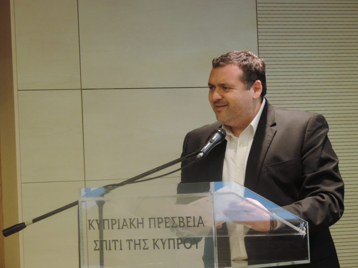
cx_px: 179
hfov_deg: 10.7
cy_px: 134
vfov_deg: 8.0
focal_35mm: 185
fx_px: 1913
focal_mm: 33
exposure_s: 1/25
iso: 800
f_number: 4.6
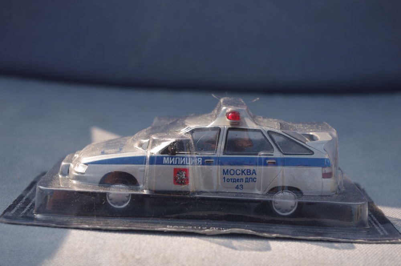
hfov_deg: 28.1
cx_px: 200
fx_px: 801
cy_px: 133
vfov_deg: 18.9
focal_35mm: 72
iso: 100
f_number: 7.1
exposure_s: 1/200
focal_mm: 47.5
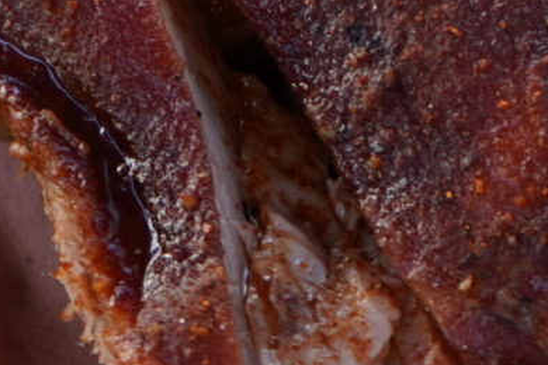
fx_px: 7002
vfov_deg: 2.9
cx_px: 874
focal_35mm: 460
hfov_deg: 4.4
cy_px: -770
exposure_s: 1/160
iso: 400
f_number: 5.6
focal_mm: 70
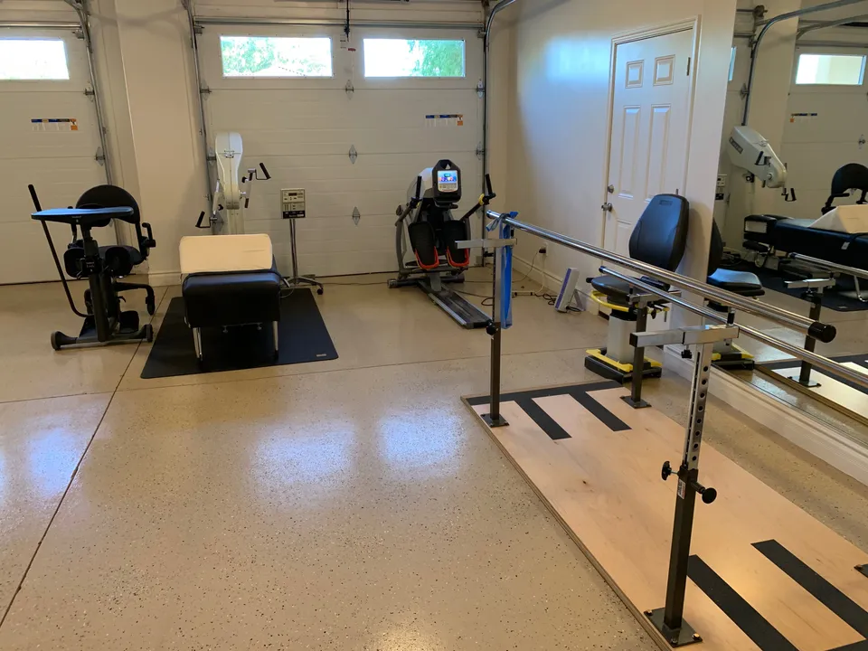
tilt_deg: -15.3
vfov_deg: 53.1
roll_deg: +0.6
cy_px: 326
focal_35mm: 26
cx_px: 434
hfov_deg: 67.3
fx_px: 652
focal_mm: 4.2
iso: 160
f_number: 1.8
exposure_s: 1/60
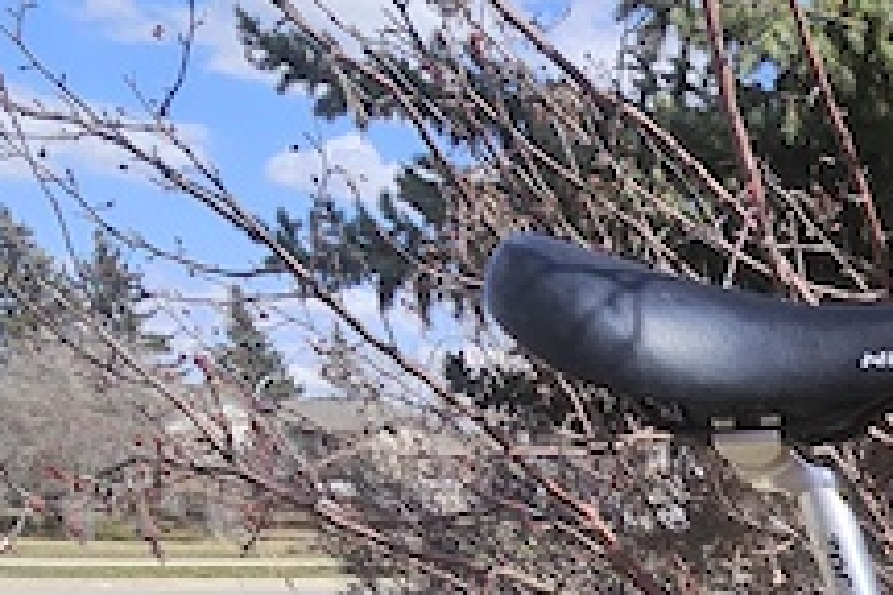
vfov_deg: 19.9
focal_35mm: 50
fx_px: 1240
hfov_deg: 29.4
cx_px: 1236
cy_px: 1066
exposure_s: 1/1354
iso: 50
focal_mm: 2.2
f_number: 2.2
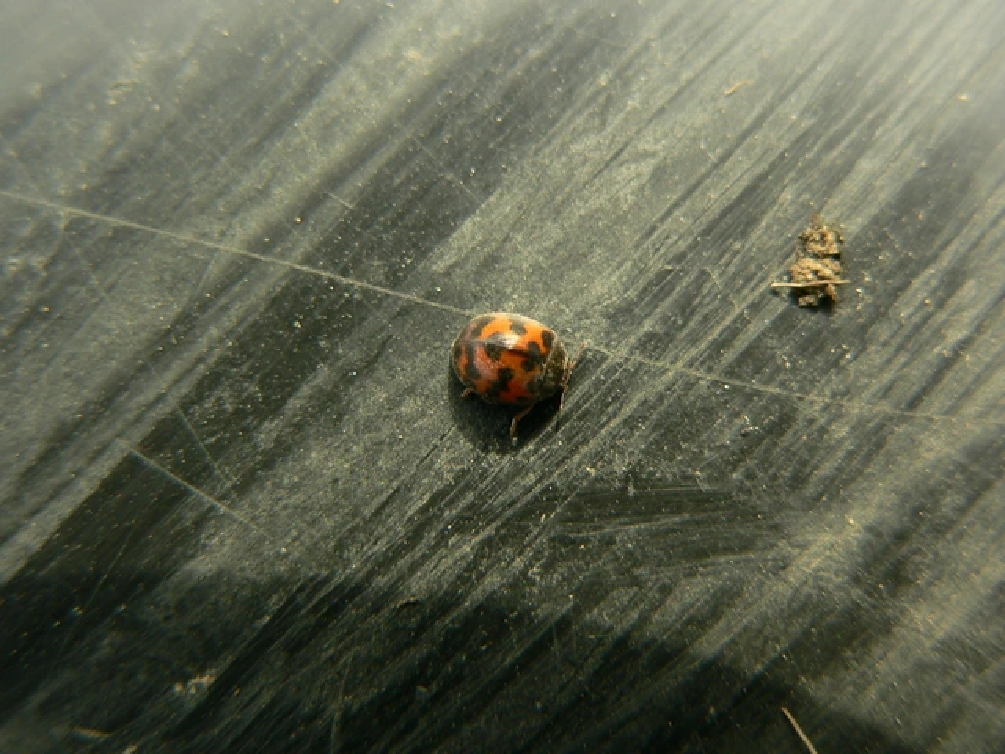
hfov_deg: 24.4
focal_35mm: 80
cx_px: 502
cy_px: 377
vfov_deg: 18.4
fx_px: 2323
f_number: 2.8
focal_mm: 13.3
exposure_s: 1/100
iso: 80
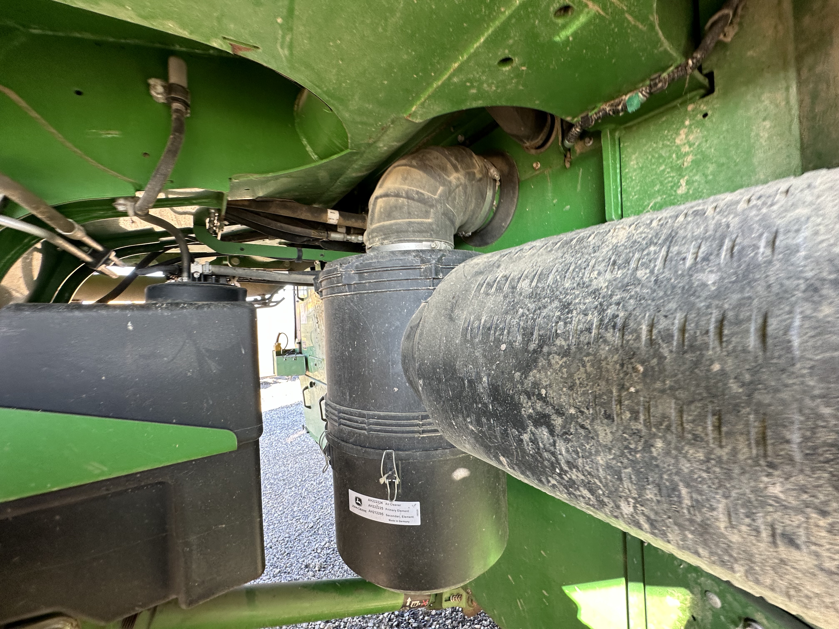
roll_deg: +1.6
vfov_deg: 85.7
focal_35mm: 14
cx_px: 420
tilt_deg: +6.6
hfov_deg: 102.1
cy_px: 314
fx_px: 339
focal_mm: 2.22
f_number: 2.2
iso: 100
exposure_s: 1/99
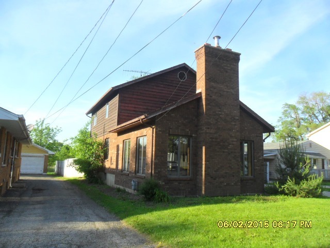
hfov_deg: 65.3
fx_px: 257
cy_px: 124
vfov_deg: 51.4
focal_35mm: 27
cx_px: 165
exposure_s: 1/500
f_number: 3.5
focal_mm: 4.9
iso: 100
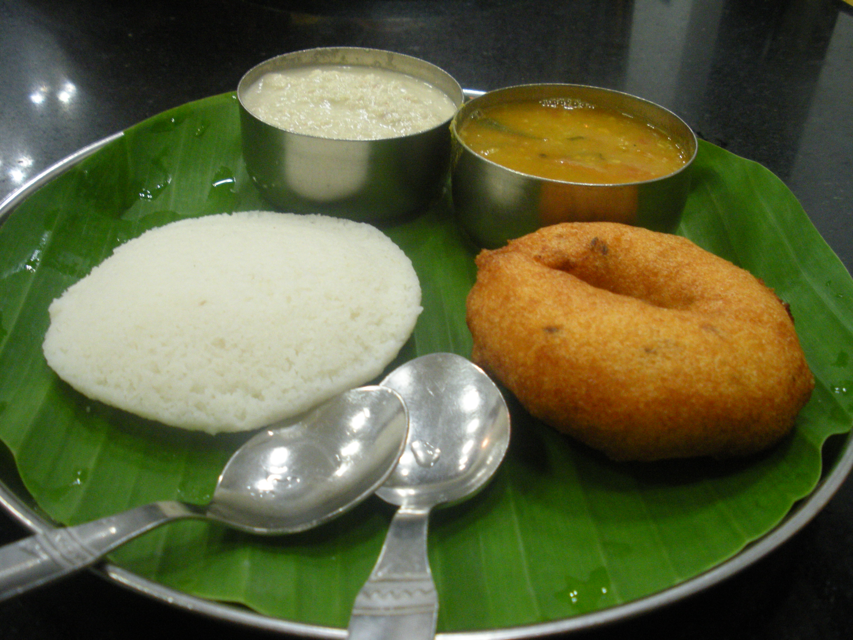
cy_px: 320
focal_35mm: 36
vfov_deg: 39.7
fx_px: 887
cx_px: 426
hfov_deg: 51.4
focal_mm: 6.3
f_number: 3.5
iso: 275
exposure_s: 1/8.1
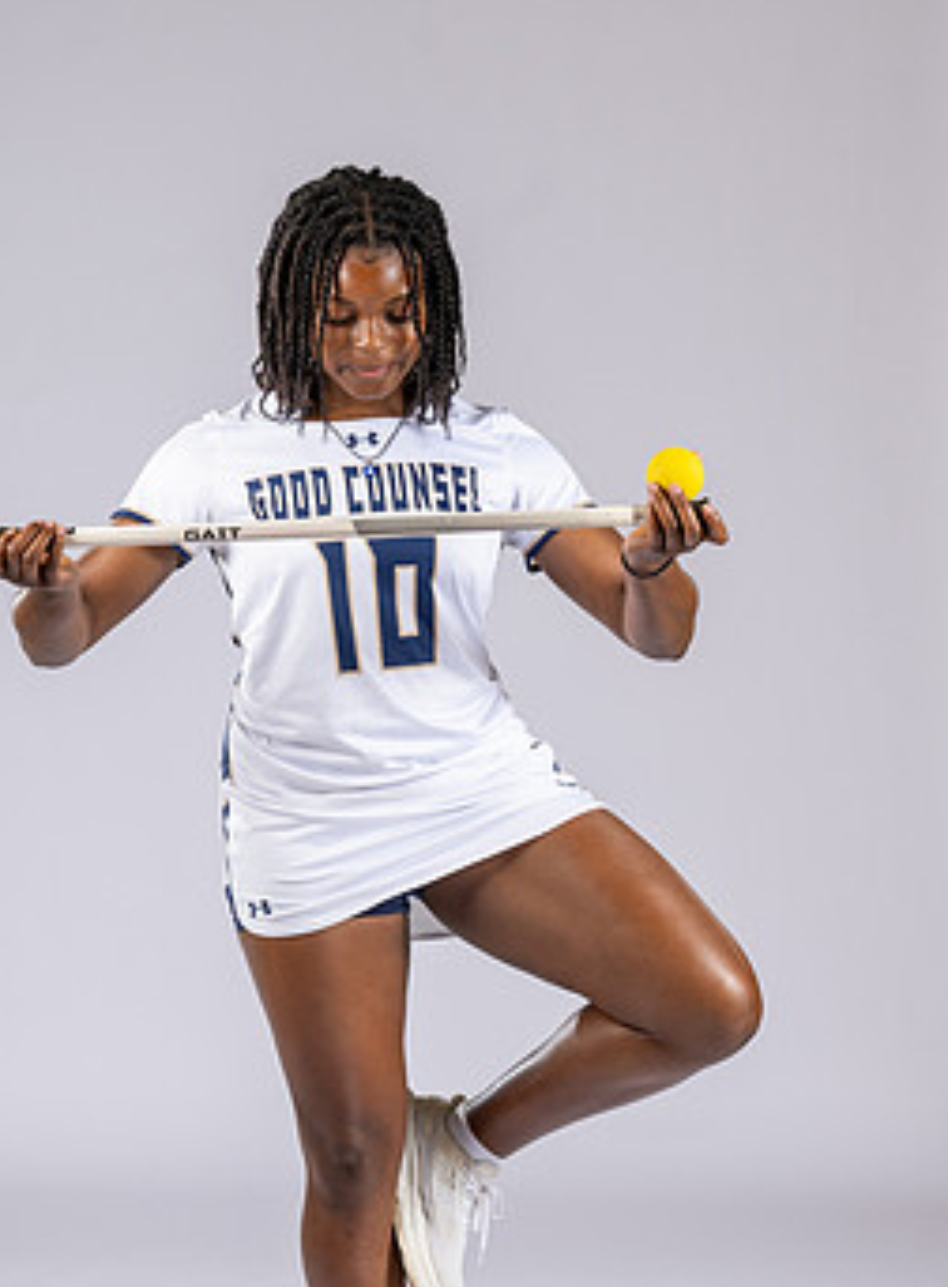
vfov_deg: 13.5
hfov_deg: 10.0
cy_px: 820
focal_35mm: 147
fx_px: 5429
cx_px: 452
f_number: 6.3
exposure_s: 1/200
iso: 250
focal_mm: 77
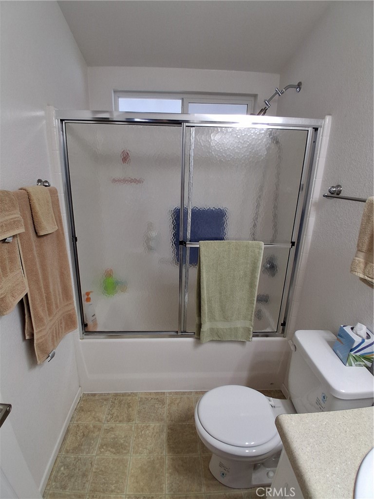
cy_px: 250
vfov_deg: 91.0
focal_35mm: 17
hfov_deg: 74.7
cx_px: 187
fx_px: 245
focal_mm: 1.4
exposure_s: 1/60
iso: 100
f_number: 2.2
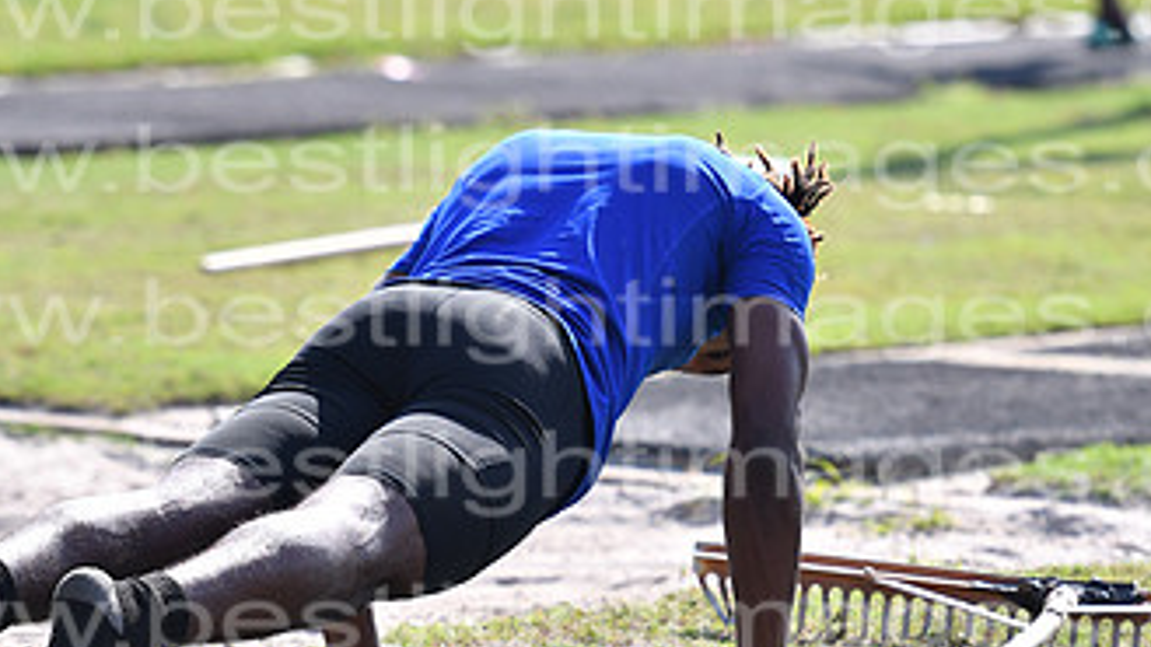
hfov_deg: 4.3
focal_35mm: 498
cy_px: 397
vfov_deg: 2.4
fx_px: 15198
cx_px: 605
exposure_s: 1/2000
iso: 200
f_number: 4
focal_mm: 180
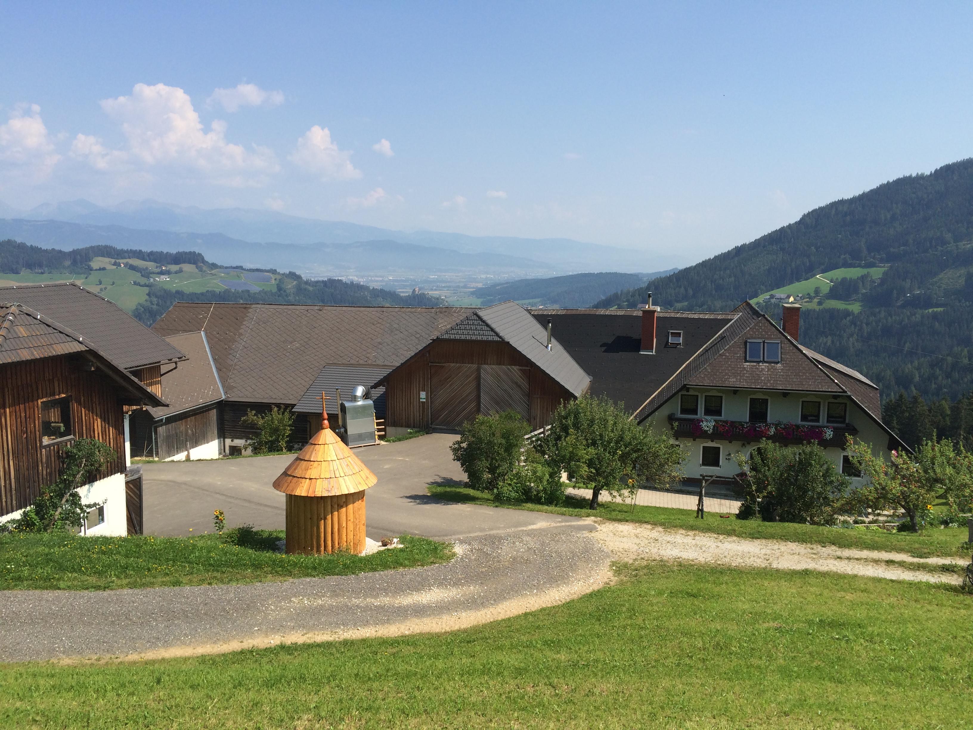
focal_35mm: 29
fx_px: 815
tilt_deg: -11.9
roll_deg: -2.9
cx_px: 486
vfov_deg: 48.2
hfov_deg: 61.7
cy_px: 365
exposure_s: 1/1866
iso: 32
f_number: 2.2
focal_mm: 4.15
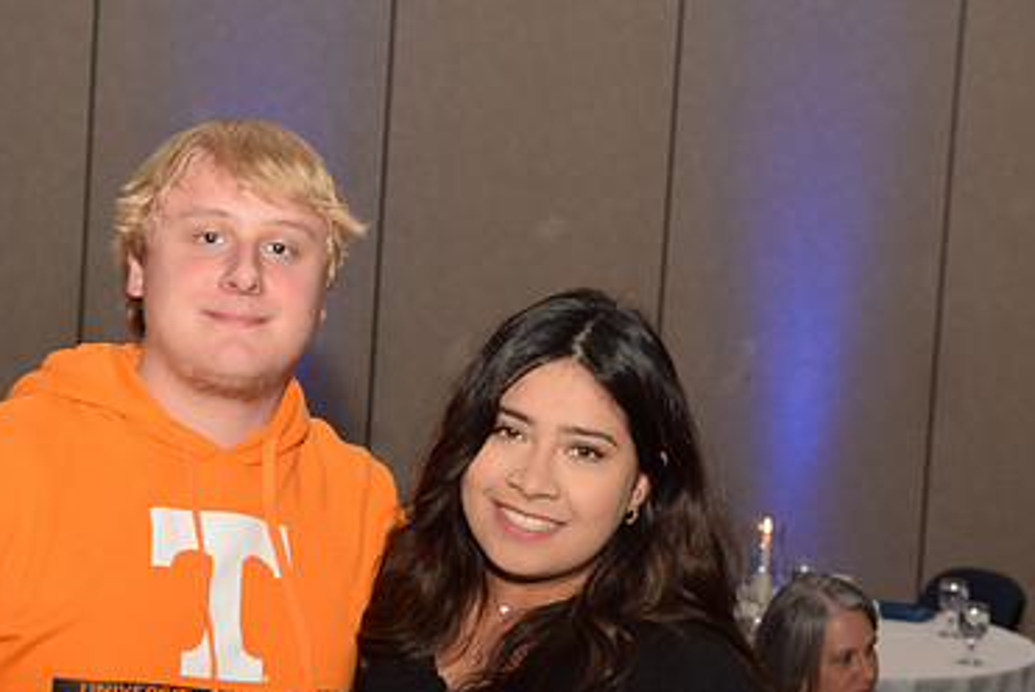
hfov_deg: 27.0
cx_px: 555
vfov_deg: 18.2
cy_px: 403
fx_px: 2158
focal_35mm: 75
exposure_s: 1/200
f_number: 3.2
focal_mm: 32
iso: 400
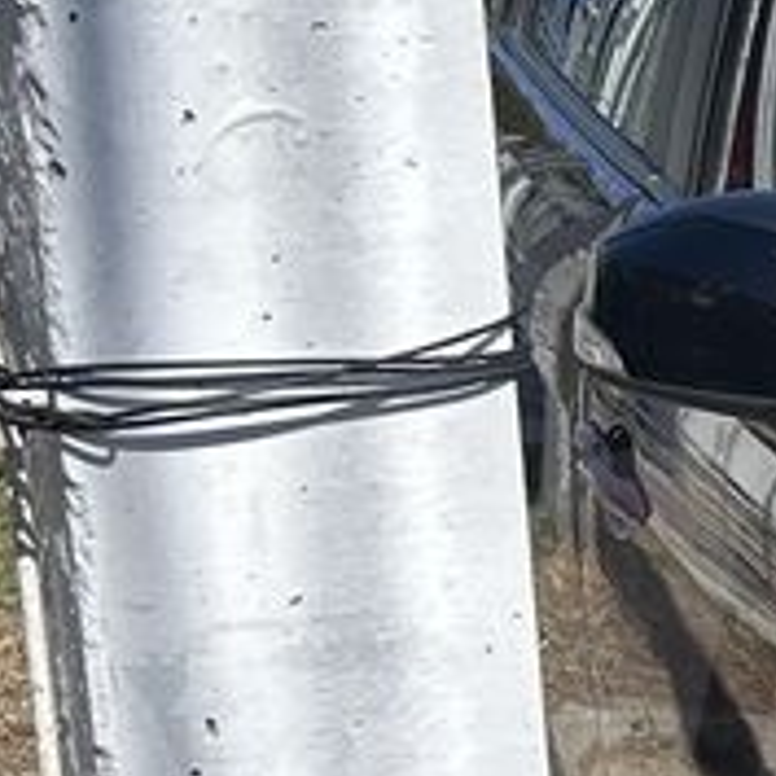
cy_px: 732
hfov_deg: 9.6
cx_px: 2025
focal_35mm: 156
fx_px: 3957
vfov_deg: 11.1
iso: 50
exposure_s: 1/3356
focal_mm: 5.7
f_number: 1.5
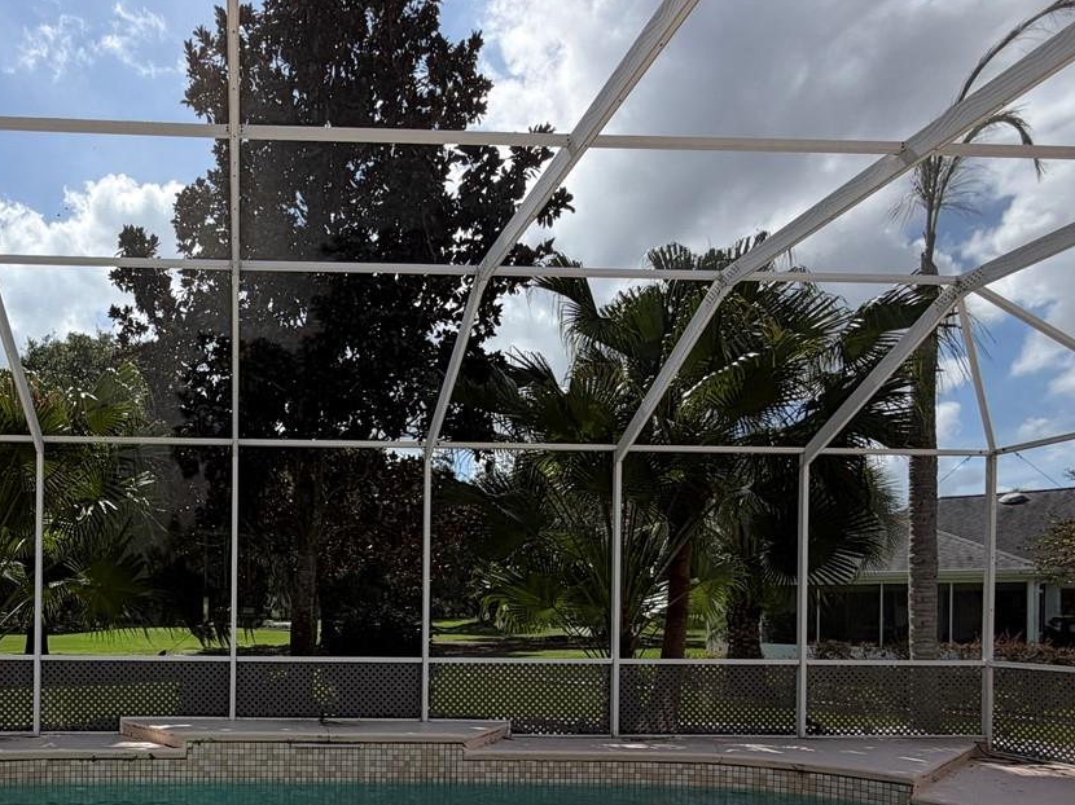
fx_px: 838
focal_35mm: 27
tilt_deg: -0.8
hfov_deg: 61.9
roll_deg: -0.1
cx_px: 277
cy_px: 617
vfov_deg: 49.0
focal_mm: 2.22
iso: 20
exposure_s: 1/928
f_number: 2.2
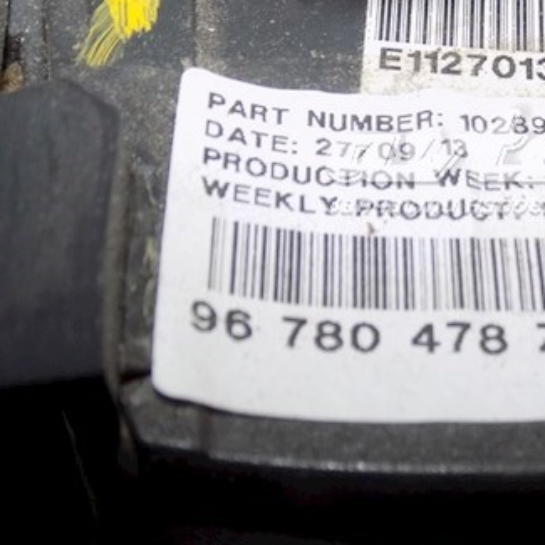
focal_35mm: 80
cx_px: 516
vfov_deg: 21.5
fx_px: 1425
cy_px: 156
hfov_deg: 21.1
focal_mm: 8.1
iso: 200
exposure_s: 1/30
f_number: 3.7
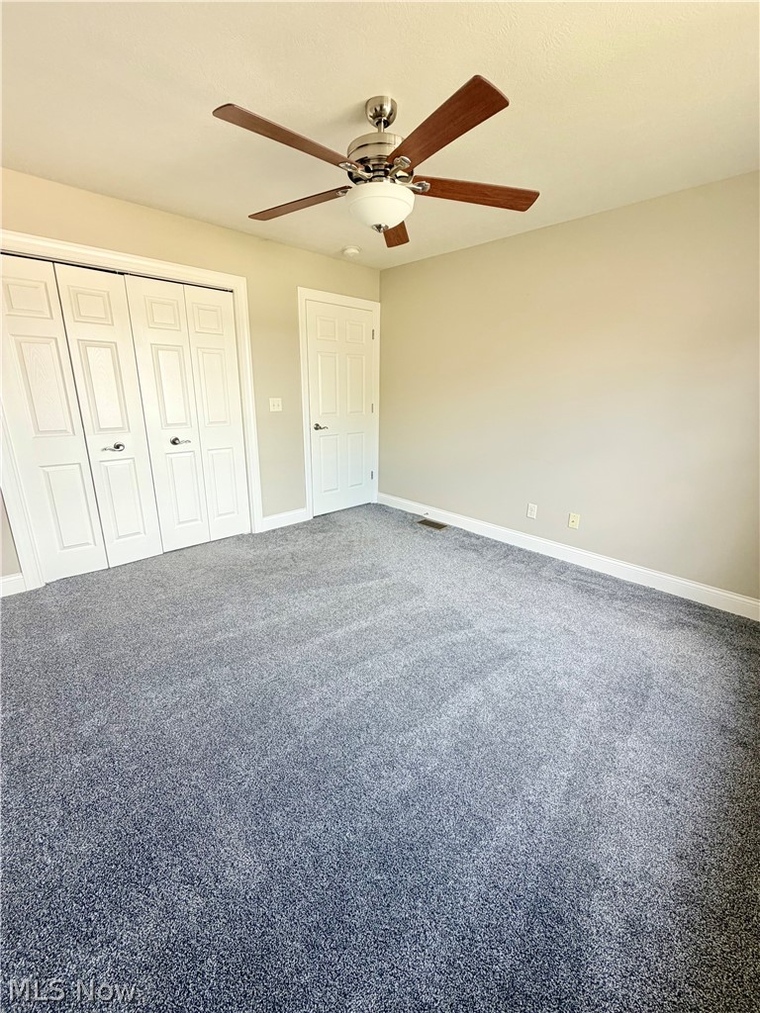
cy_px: 506
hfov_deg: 85.7
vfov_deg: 102.1
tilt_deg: -16.5
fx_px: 410
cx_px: 380
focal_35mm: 14
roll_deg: -0.9
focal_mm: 2.22
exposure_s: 1/121
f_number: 2.2
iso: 100
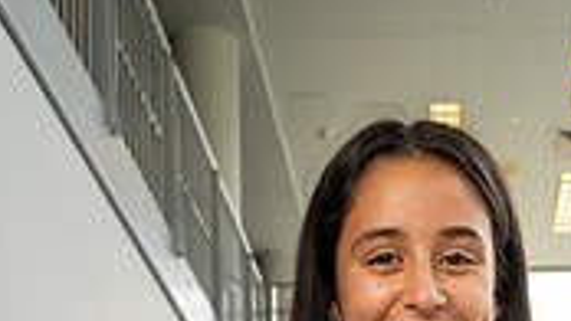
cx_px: 423
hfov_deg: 25.0
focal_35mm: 84
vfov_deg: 12.1
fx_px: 1272
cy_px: 724
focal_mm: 31
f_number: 7.1
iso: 800
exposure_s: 1/250
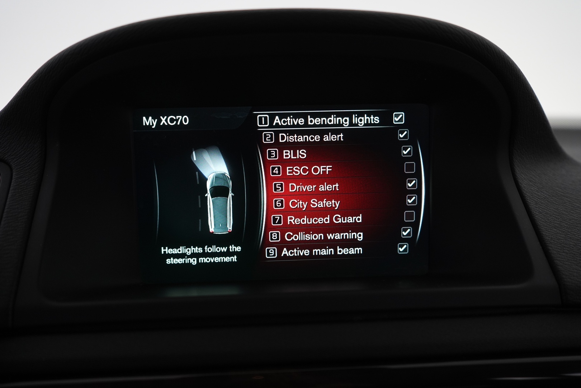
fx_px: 516
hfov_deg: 58.7
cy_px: 194
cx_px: 290
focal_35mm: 32
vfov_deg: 41.1
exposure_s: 1/40
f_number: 4
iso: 1000
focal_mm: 32
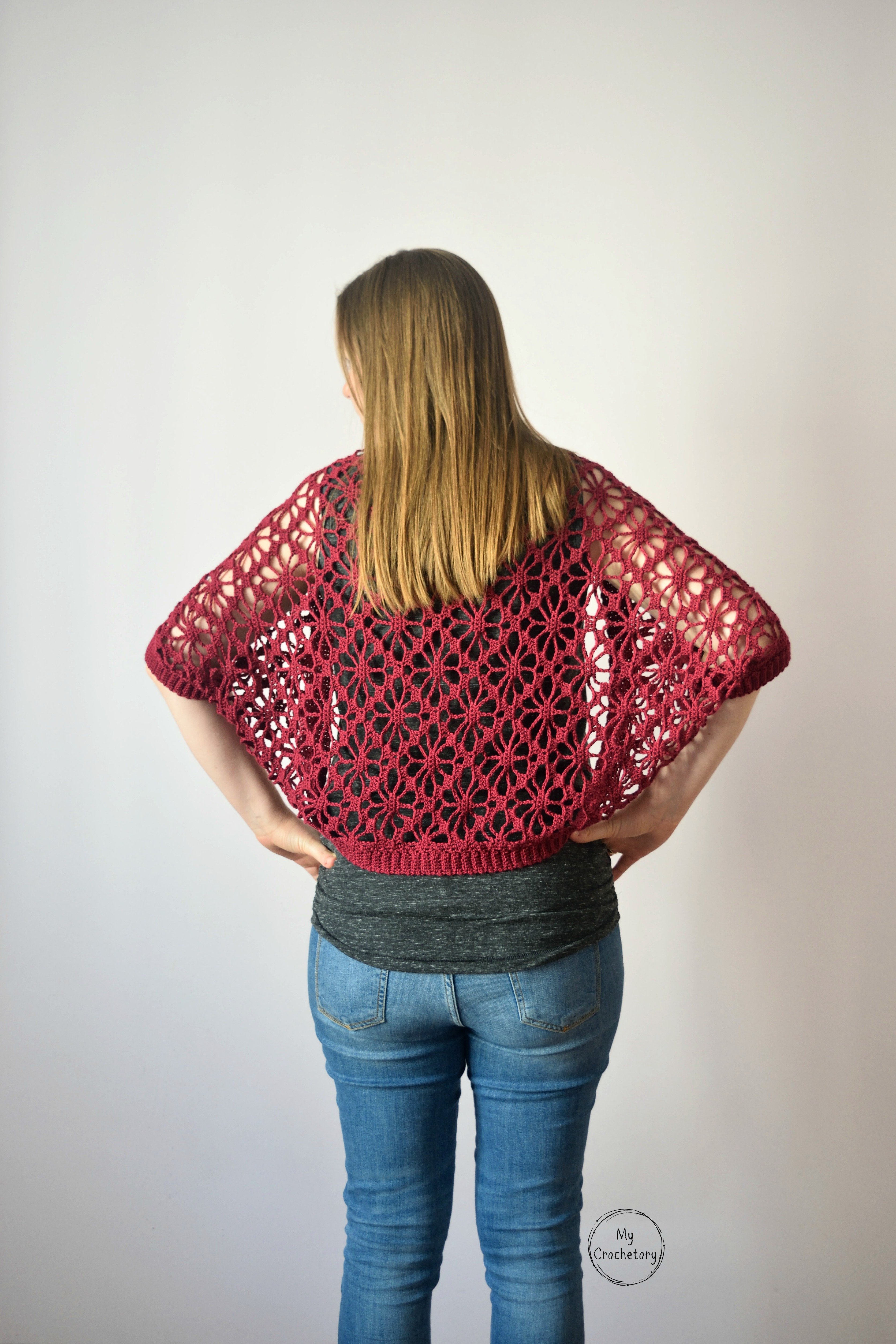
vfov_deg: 45.0
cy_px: 672
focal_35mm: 44
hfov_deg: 30.8
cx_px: 448
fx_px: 1624
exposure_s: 1/13
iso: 400
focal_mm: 29
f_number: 5
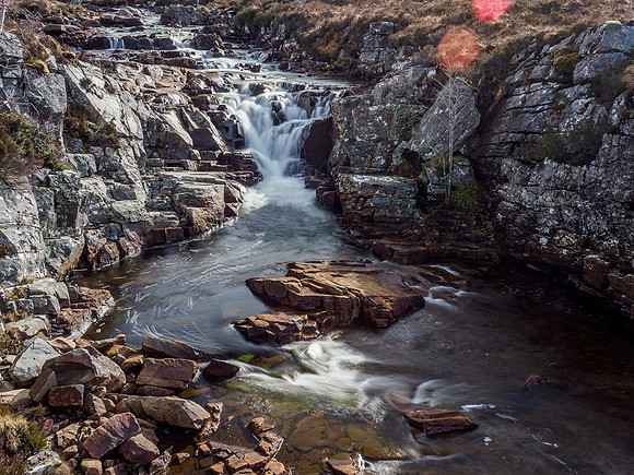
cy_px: 238
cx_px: 317
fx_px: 806
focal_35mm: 44
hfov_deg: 42.9
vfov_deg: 32.9
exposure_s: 1.6
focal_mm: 22
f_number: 8
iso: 200
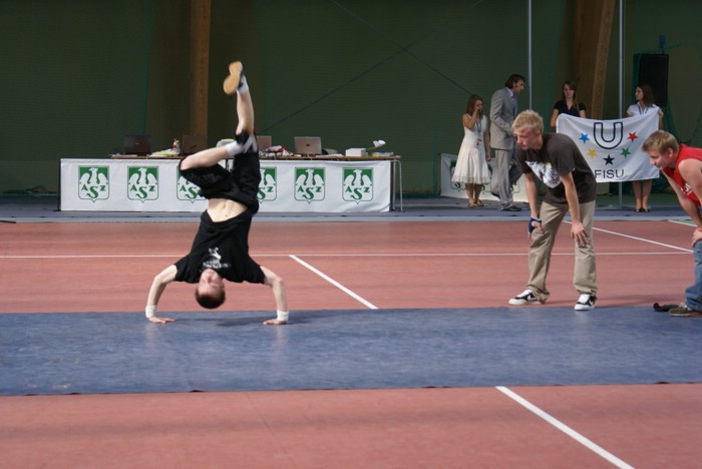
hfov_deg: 19.4
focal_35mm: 105
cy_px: 234
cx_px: 351
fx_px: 2049
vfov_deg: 13.1
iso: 200
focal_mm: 70
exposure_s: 1/30
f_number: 5.6
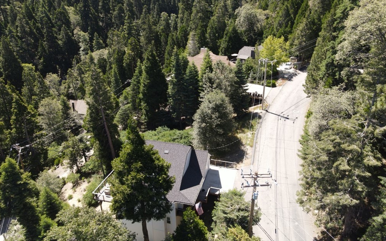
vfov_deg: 47.4
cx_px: 195
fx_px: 273
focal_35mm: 26
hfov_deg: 70.4
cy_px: 104
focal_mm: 4.5
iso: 100
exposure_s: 1/200
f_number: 2.8
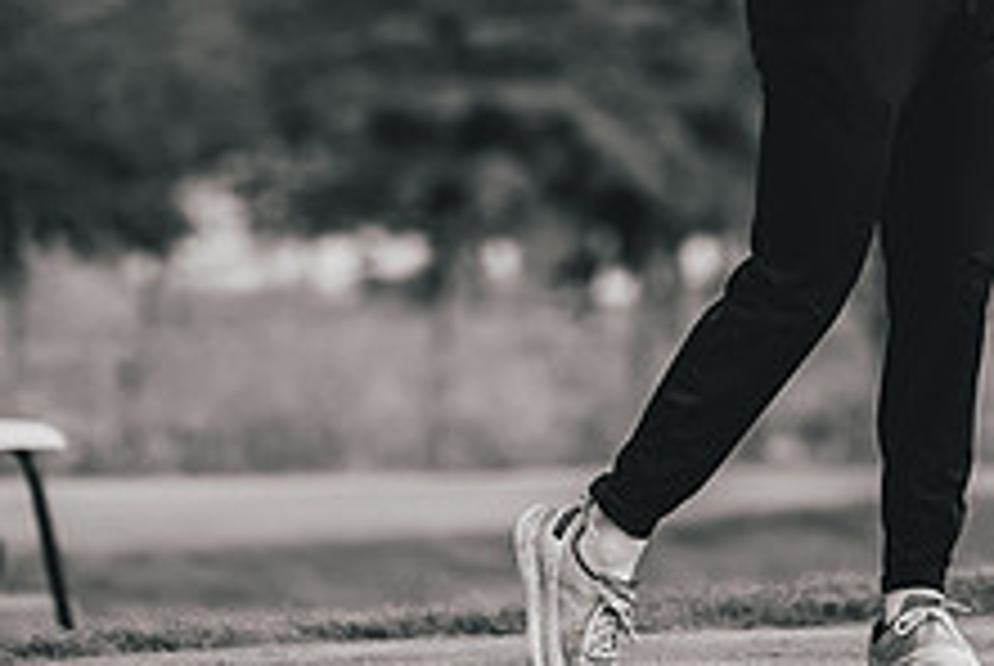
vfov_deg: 3.5
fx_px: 10865
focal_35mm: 393
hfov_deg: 5.2
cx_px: 711
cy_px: 2
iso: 400
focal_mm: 150
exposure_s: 1/2000
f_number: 2.8
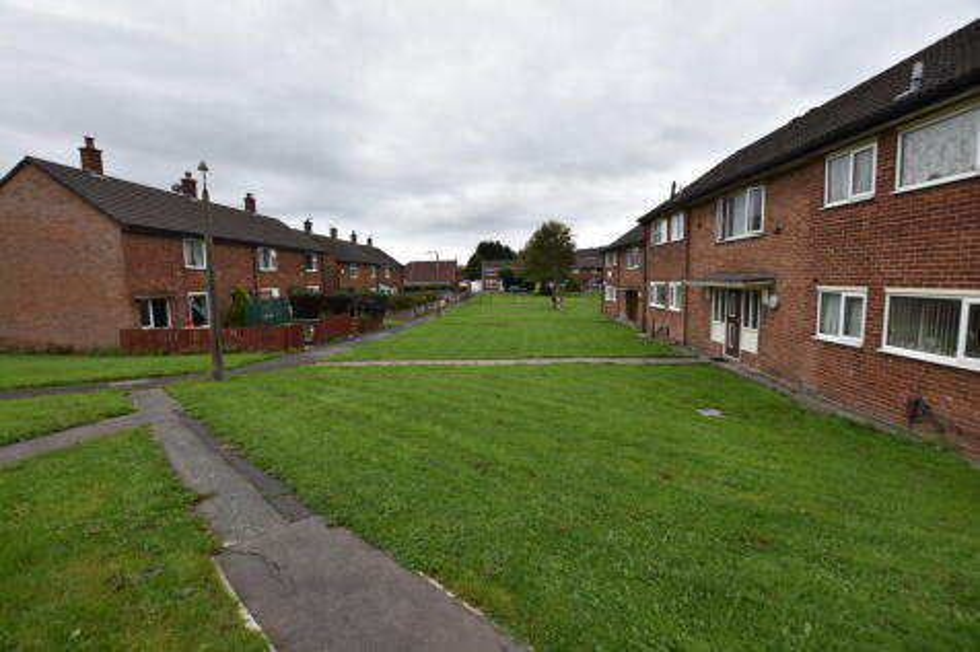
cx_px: 490
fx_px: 408
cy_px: 326
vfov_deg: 77.3
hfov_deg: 100.4
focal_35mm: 15
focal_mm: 10
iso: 100
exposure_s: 1/125
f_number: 5.6
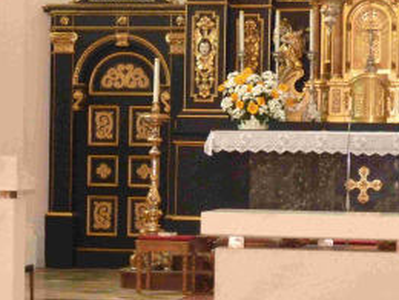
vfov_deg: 10.6
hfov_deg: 14.1
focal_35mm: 140
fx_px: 1614
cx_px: 184
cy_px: 215
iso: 800
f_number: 3.4
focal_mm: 14.4
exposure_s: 1/8
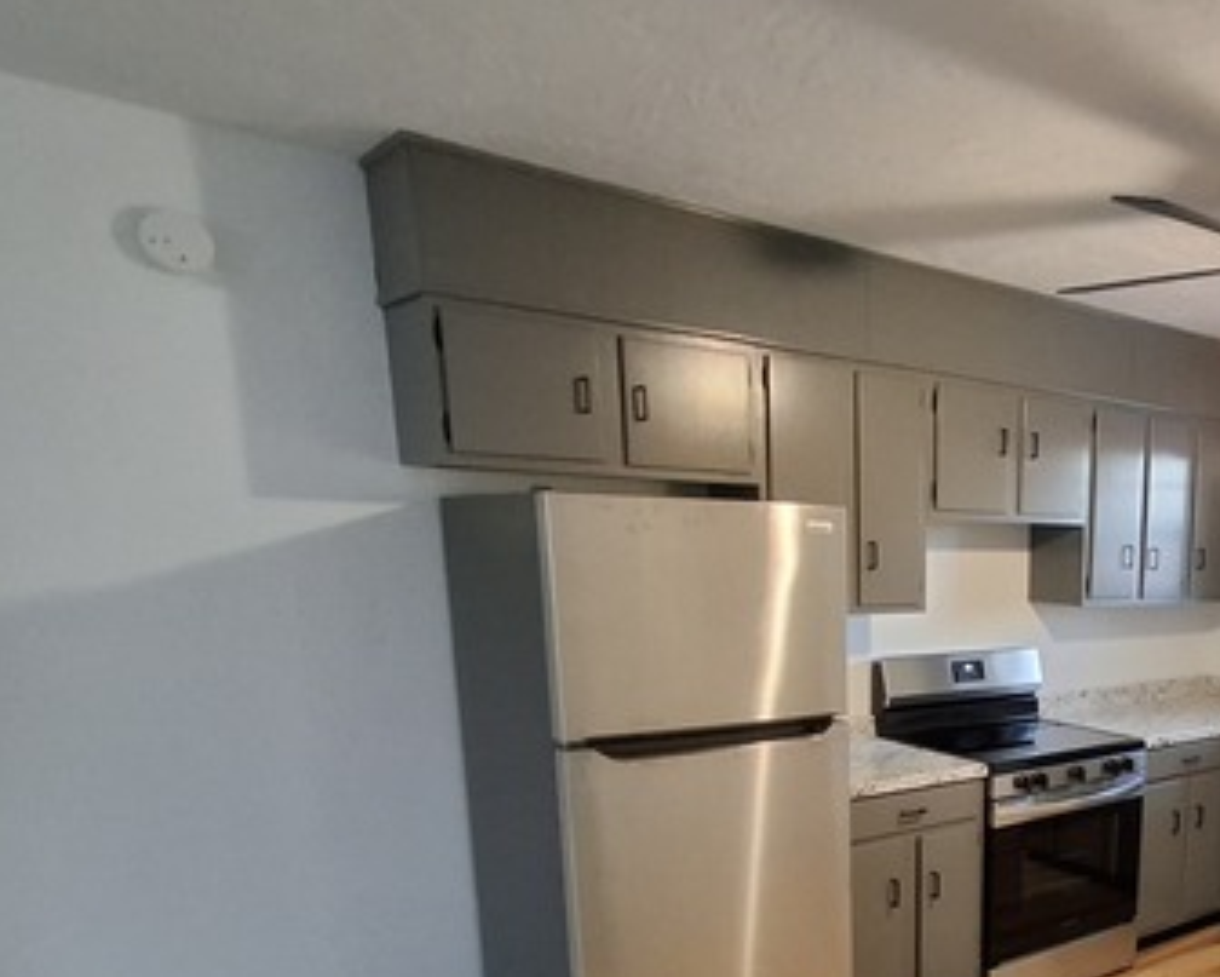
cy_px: 832
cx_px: 1080
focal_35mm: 31
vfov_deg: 44.0
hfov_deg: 51.1
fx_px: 1120
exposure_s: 1/24
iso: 320
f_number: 2.2
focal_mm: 1.64
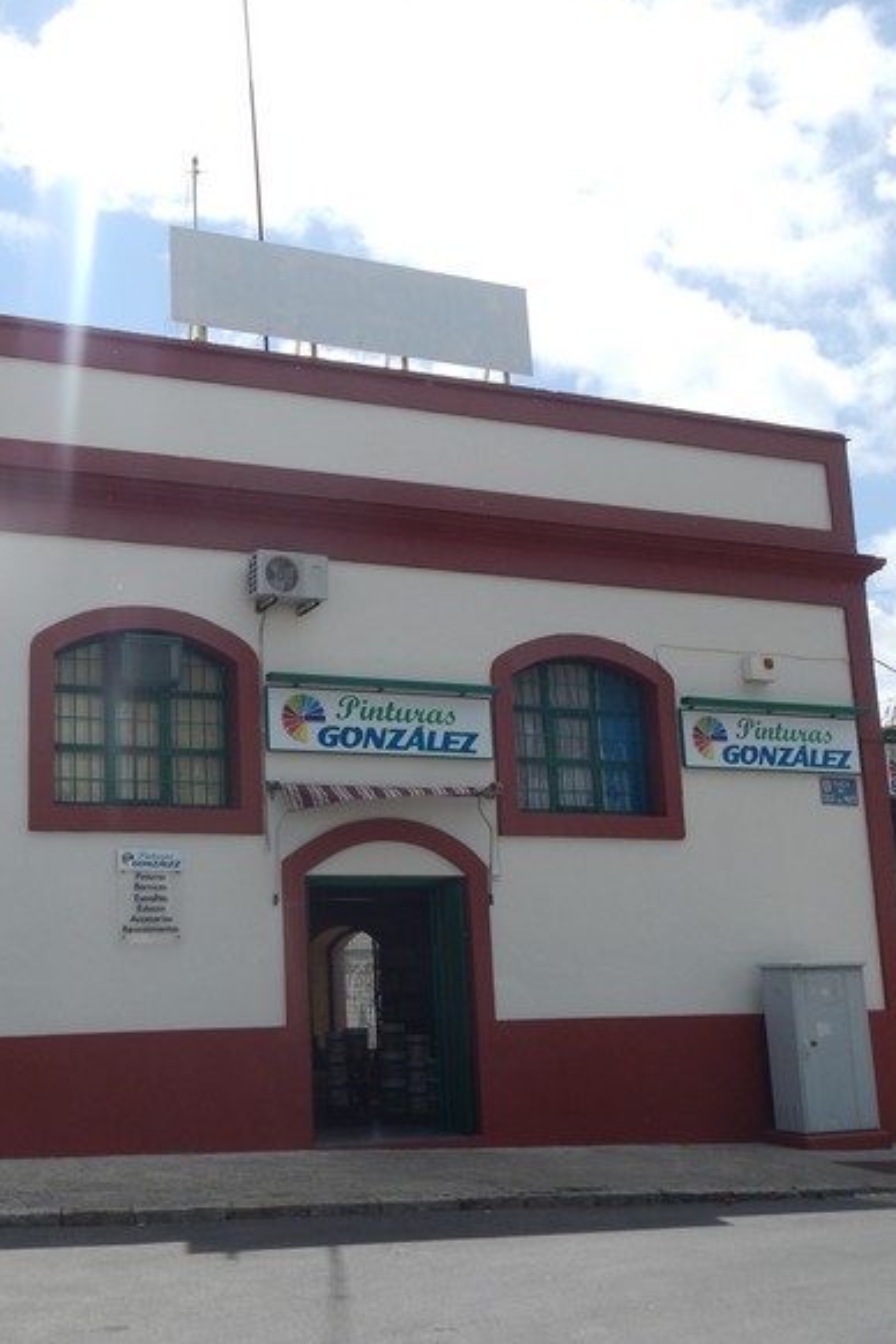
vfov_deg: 48.5
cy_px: 677
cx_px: 217
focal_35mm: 40
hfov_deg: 32.7
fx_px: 1493
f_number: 3.9
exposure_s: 1/1250
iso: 125
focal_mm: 5
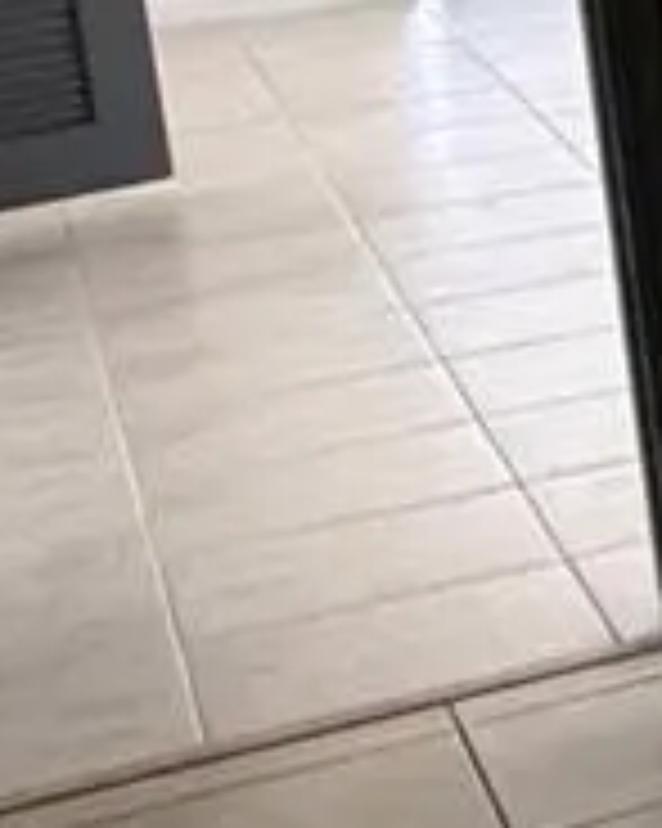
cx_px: 2761
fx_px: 2917
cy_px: -76
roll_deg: +0.9
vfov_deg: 15.7
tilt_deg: -9.9
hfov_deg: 7.7
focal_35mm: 119
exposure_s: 1/121
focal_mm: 2.22
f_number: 2.2
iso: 250
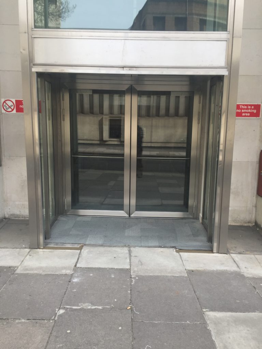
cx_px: 131
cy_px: 174
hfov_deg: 48.2
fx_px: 293
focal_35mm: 29
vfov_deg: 61.7
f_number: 2.2
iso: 32
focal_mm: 4.15
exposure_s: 1/439
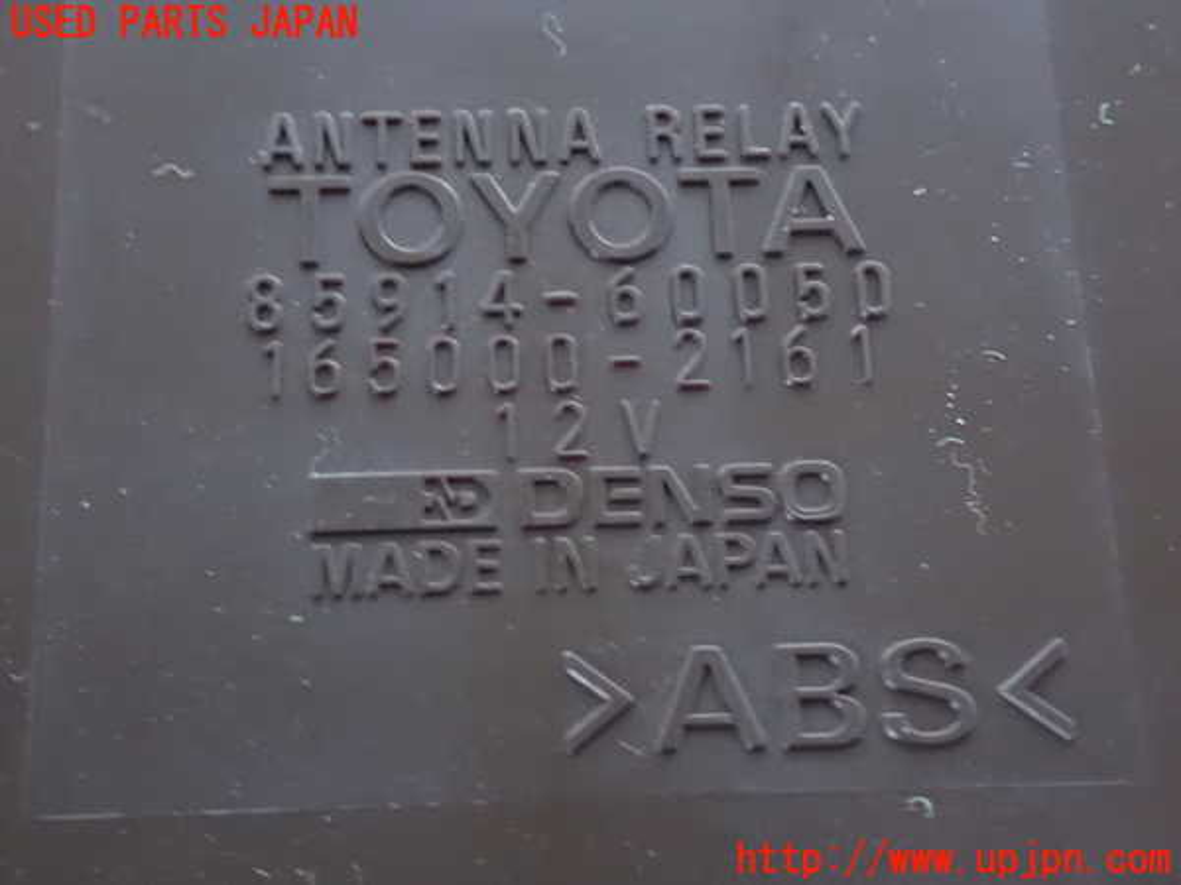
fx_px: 2115
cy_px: 442
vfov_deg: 23.7
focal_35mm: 62
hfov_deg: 31.2
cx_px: 590
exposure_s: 1/15
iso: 1600
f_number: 3.6
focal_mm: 11.09
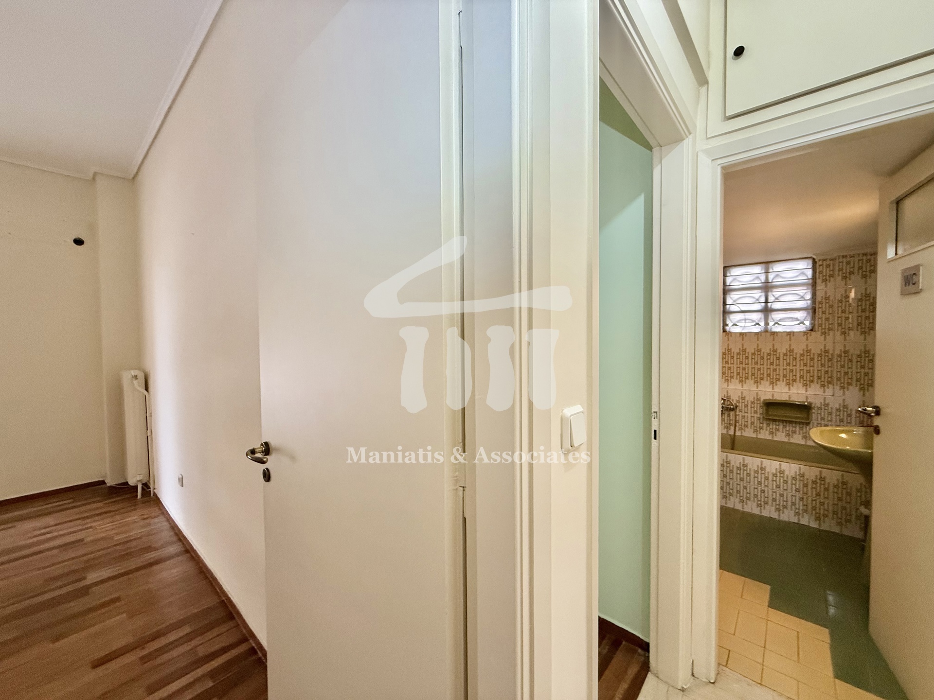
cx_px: 467
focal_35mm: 14
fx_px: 378
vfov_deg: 85.7
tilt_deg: -2.7
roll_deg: +0.7
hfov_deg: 102.1
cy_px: 350
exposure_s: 1/100
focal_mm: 2.22
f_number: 2.2
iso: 320
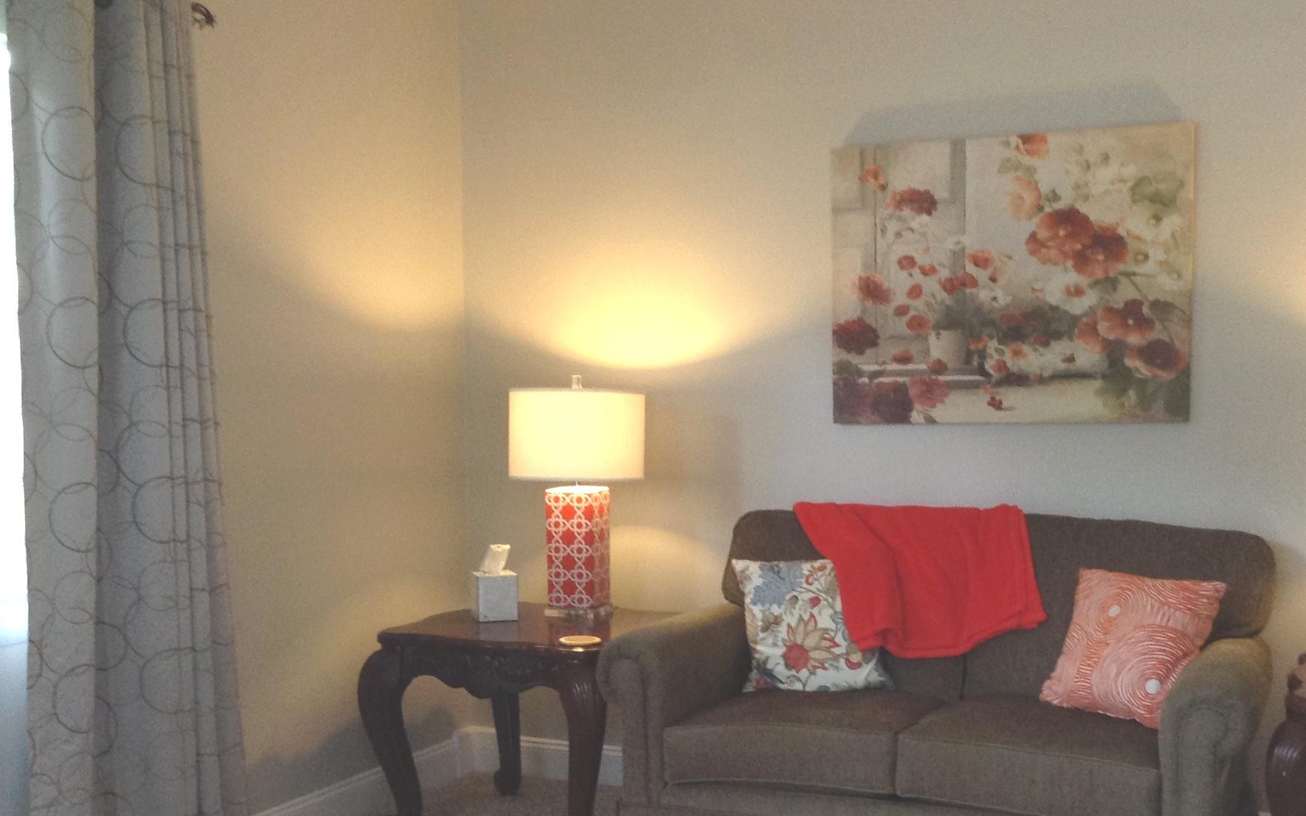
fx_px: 1815
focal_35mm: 51
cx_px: 672
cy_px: 547
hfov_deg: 39.6
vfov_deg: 25.2
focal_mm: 3.3
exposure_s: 1/25
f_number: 2.4
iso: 80
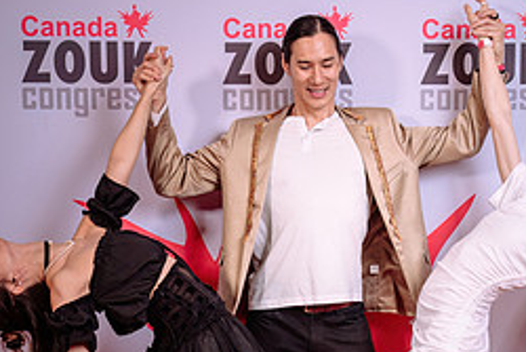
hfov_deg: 24.7
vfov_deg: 16.5
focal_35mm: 82
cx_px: 339
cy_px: 298
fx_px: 1199
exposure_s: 1/160
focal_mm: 34.5
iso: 100
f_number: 5.6
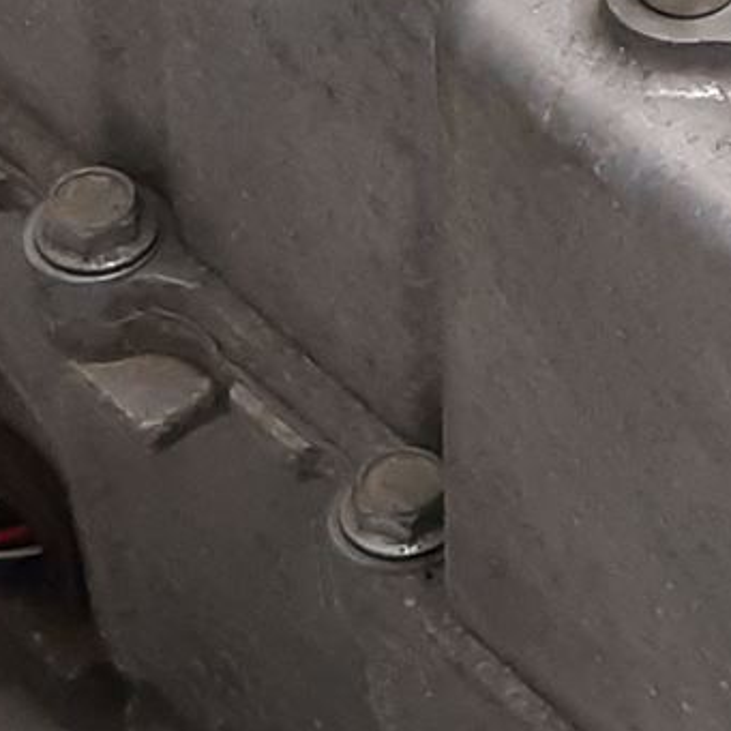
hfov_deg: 11.8
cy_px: 116
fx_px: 3297
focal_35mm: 138
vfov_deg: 12.6
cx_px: 1243
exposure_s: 1/50
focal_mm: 3.93
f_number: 1.7
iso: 125
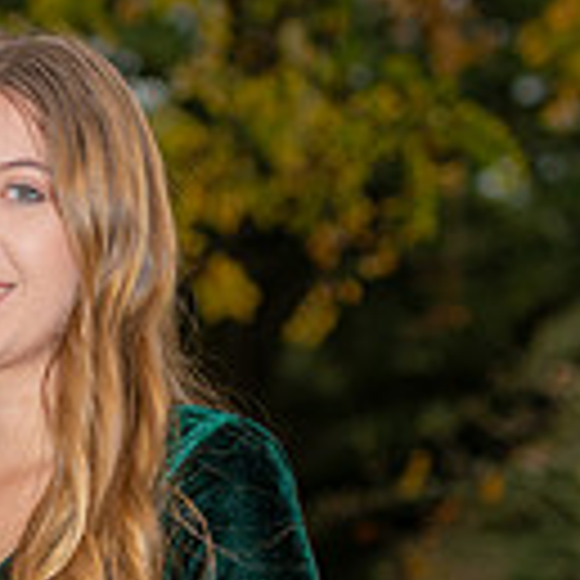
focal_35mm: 267
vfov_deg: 6.5
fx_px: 5061
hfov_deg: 6.5
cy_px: 598
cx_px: -45
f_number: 3.5
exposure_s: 1/200
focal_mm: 70
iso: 125
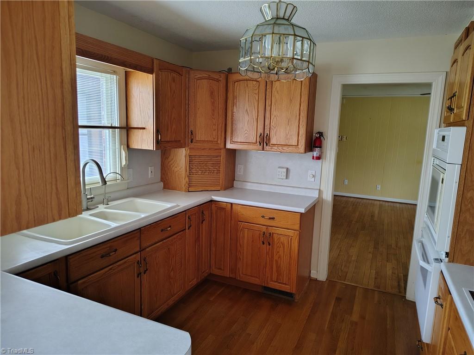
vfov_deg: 56.8
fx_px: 329
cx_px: 237
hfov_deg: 71.6
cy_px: 178
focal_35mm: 24
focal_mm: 5.56
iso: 1356
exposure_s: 1/40
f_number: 1.8
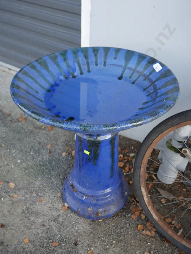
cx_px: 96
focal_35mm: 32
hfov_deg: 44.2
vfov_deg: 56.8
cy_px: 127
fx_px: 235
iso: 200
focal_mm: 16
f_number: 4
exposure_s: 1/125
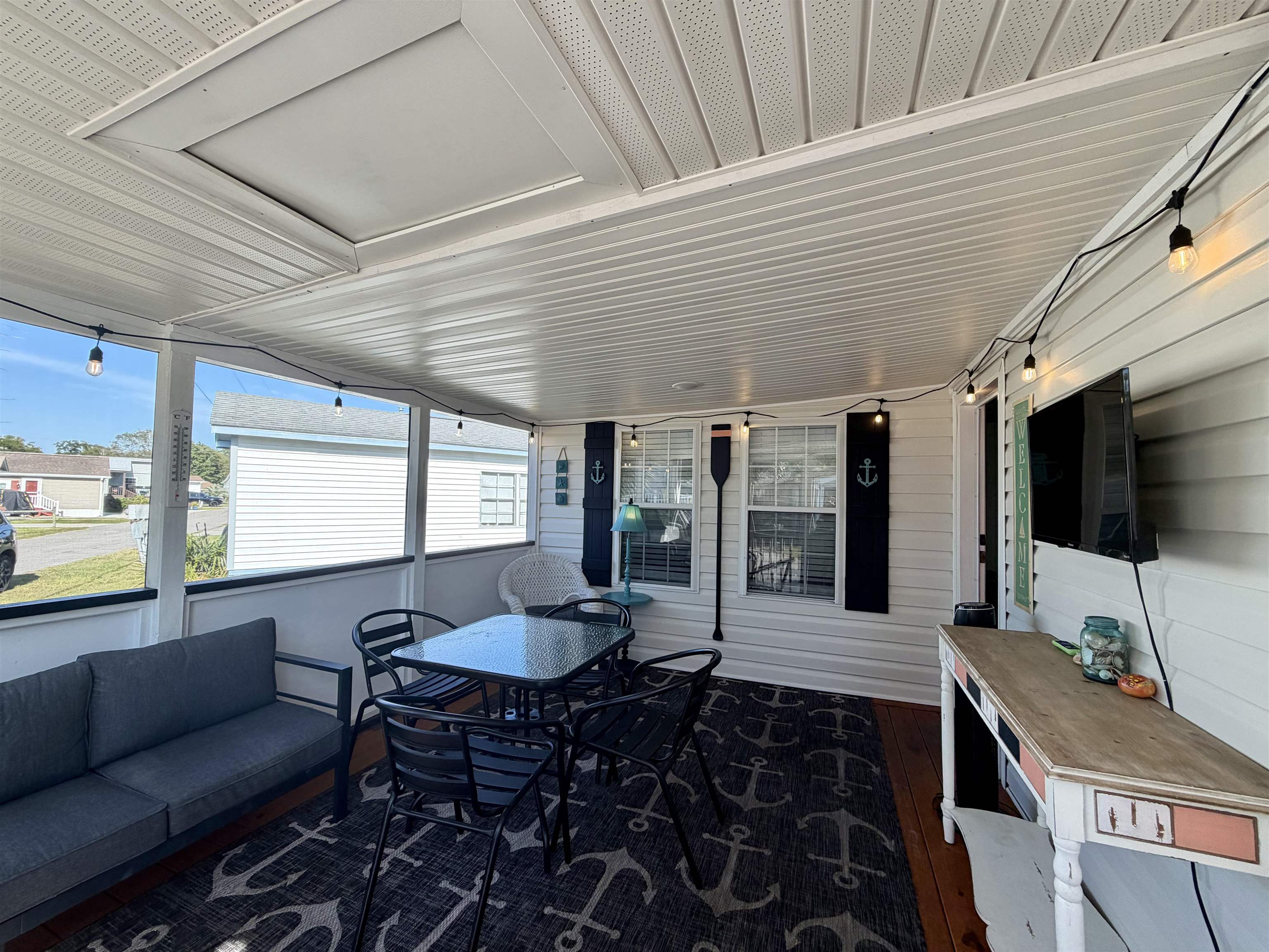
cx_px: 634
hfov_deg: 102.1
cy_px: 476
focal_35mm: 14
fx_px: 513
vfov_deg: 85.7
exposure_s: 1/194
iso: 64
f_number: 2.2
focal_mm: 2.22
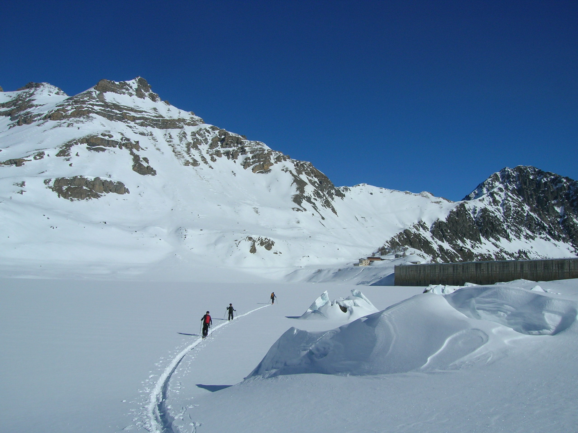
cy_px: 216
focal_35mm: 34
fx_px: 568
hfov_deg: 54.0
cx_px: 289
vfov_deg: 41.8
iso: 50
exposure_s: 1/1645
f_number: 4.9
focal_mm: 5.7
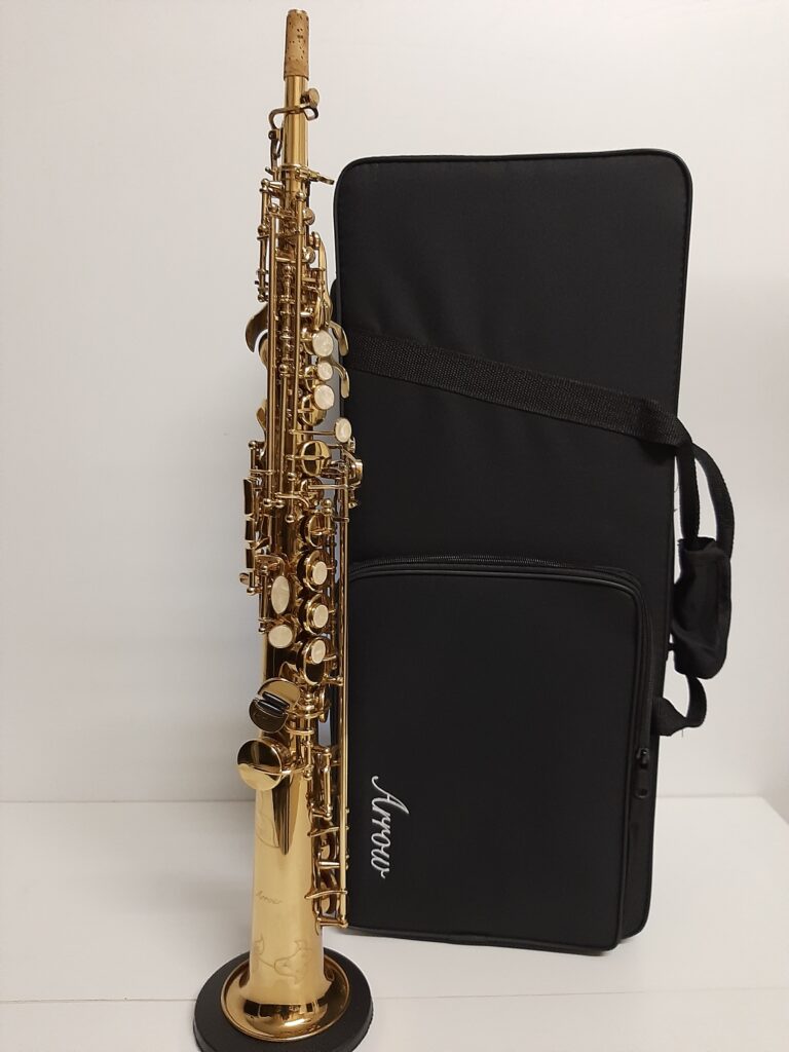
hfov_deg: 51.4
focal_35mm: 27
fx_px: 821
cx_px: 394
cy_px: 526
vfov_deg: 65.3
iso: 200
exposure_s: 1/25
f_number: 1.7
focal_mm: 3.93
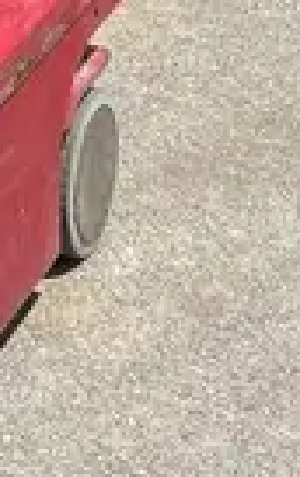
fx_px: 1917
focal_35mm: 147
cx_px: -408
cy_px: -423
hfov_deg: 8.3
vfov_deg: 12.7
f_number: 1.5
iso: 50
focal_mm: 5.7
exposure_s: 1/4630
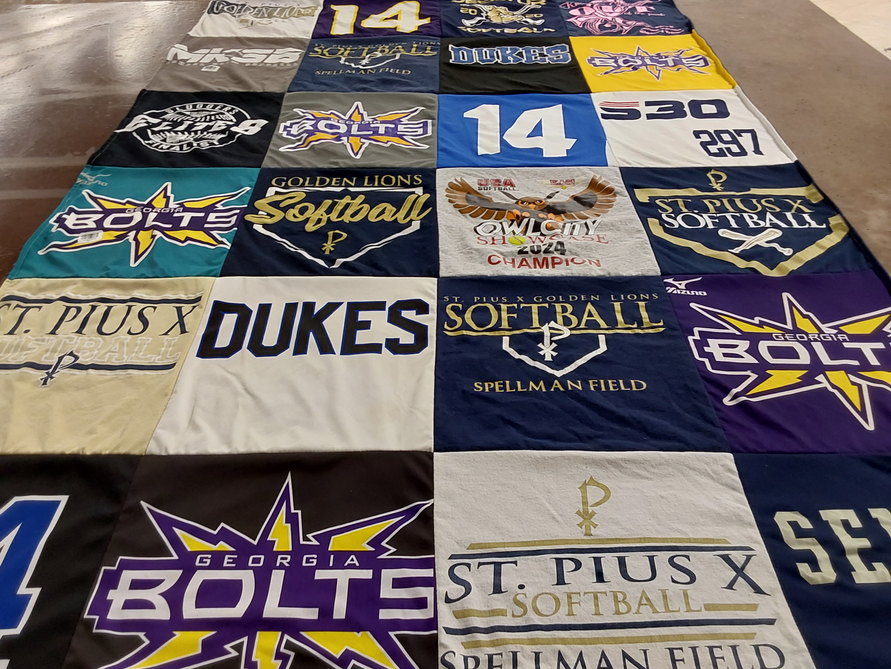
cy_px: 334
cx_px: 446
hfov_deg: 63.4
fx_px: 721
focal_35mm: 28
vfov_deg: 49.7
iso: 100
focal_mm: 2.91
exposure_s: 1/60
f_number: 1.9
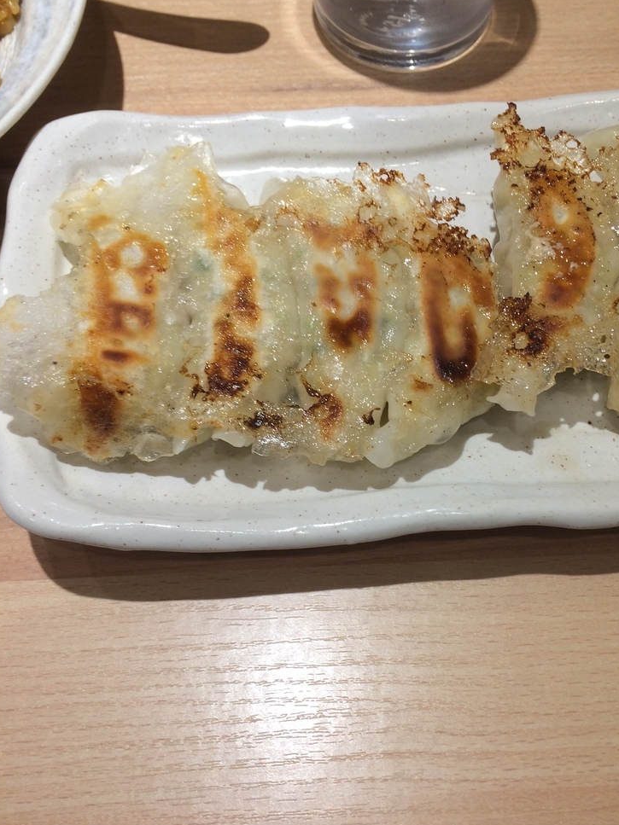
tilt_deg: -64.5
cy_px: 476
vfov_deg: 51.2
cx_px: 377
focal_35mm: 36
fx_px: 859
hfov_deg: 39.5
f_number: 2.2
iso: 32
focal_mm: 4.15
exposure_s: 1/60
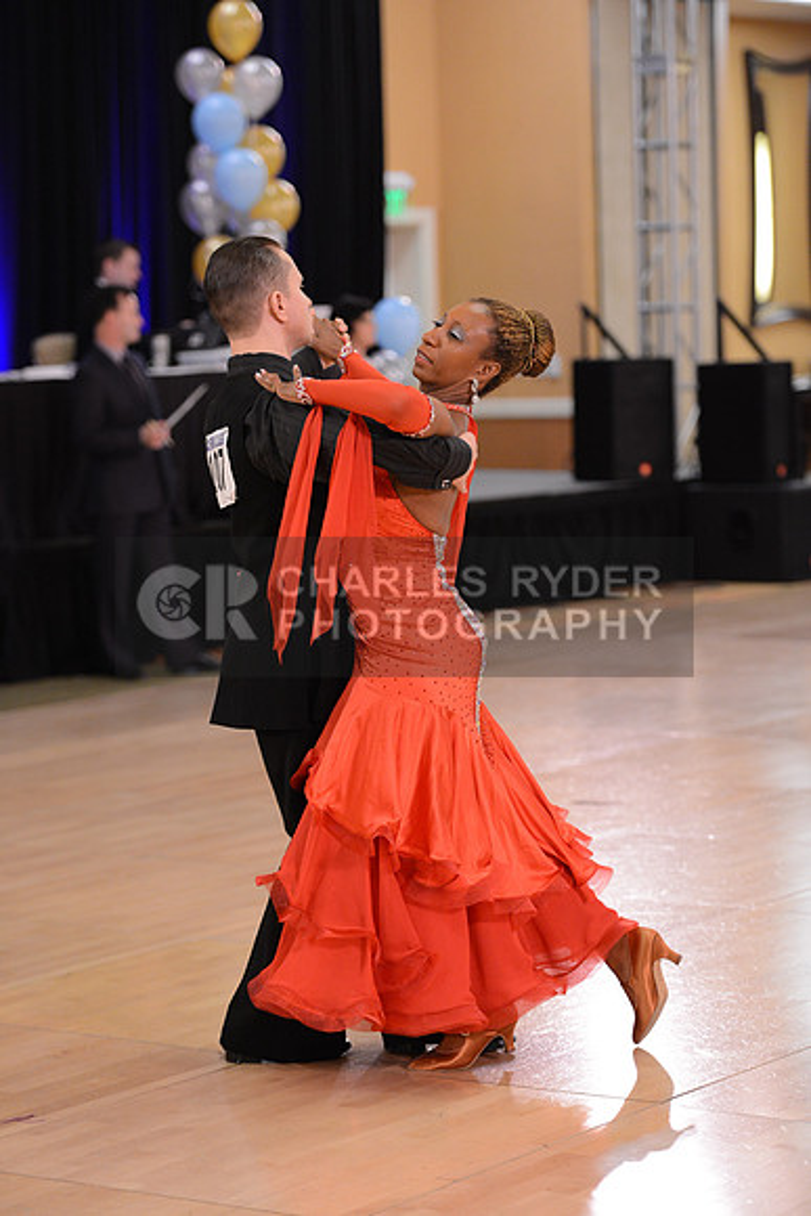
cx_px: 406
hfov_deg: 13.0
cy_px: 608
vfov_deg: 19.5
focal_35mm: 105
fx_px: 3546
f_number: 2.8
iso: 2500
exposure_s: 1/250
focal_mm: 105
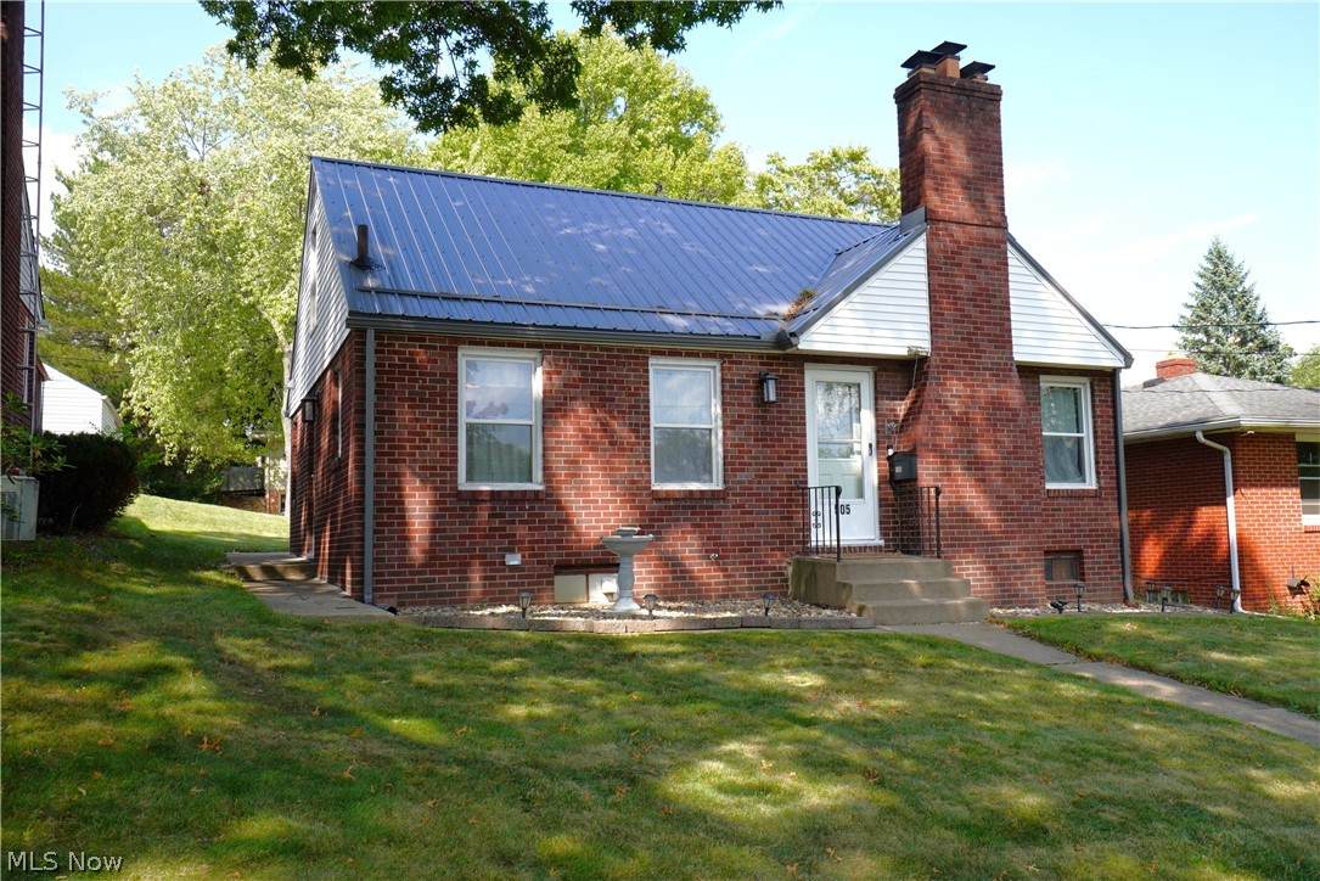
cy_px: 440
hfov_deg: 61.9
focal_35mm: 30
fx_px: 1100
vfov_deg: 43.6
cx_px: 660
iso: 100
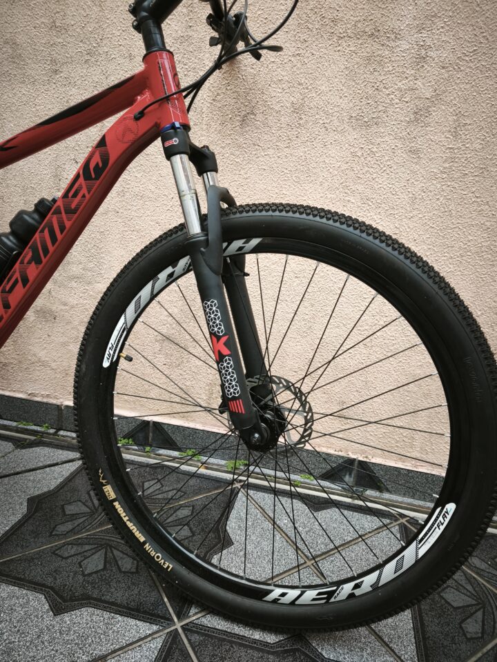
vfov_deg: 73.9
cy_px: 331
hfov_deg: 58.9
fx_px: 440
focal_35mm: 23
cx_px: 248
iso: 400
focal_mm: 5.35
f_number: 1.7
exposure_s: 1/60
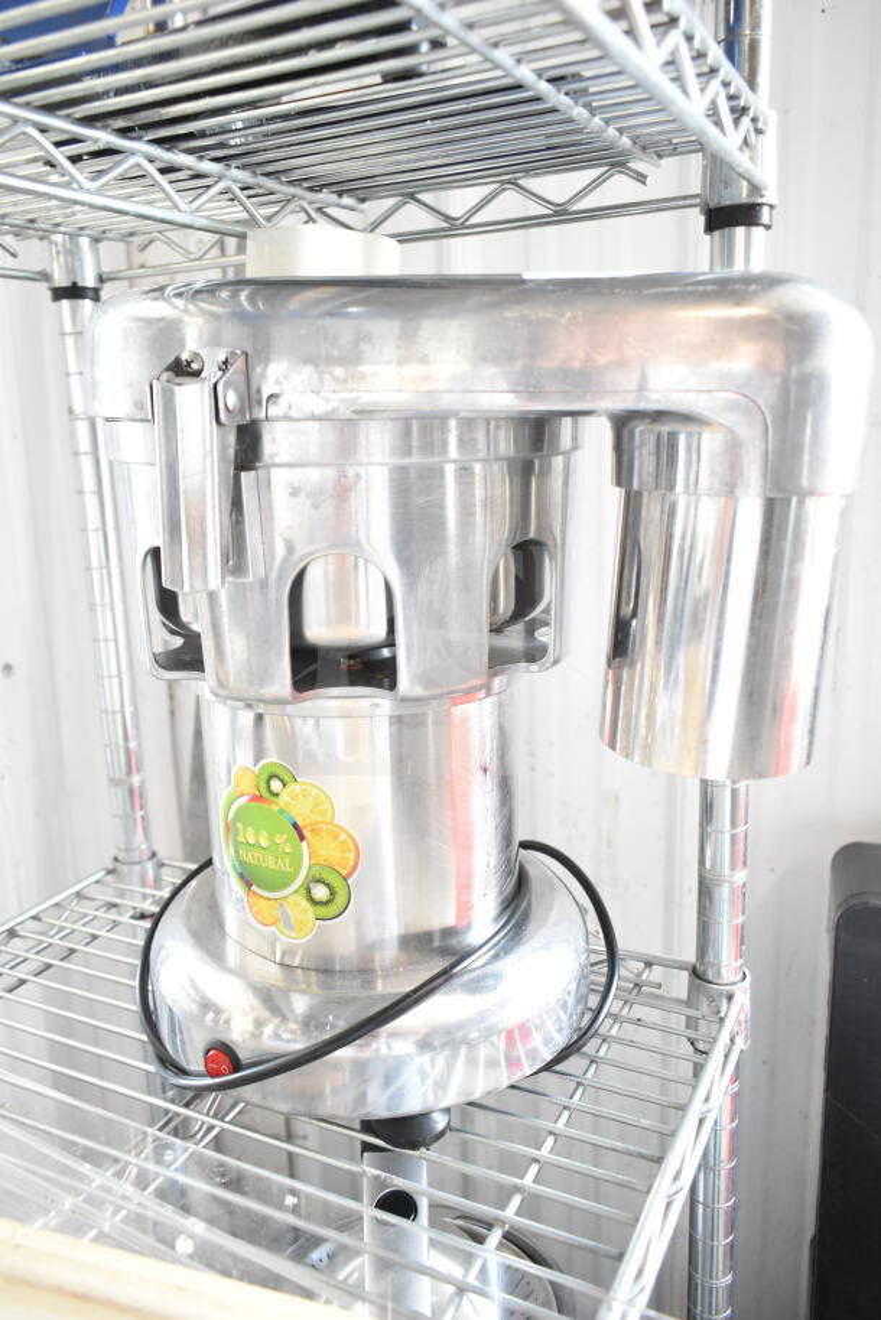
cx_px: 440
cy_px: 660
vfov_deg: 67.4
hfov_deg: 48.0
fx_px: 990
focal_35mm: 27
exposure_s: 1/80
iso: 1600
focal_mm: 18
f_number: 4.5
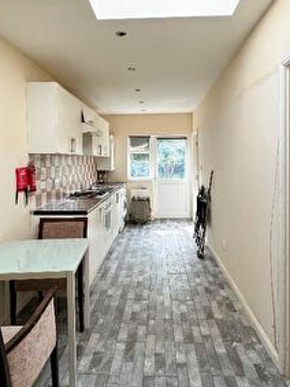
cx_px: 148
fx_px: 291
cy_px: 169
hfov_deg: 53.0
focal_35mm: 26
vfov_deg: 67.1
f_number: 2.2
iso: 40
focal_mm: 2.2
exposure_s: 1/141
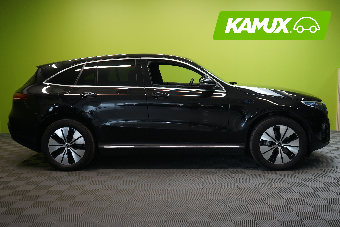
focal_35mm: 40
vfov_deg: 33.4
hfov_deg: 48.5
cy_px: 114
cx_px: 170
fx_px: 378
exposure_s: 1/30
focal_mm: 40
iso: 640
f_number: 4.5
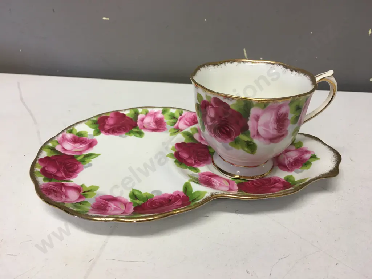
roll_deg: +0.5
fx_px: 312
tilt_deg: -28.0
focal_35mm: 29
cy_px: 140
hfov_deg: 61.7
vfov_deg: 48.2
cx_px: 186
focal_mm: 4.15
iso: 32
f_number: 2.2
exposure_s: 1/33
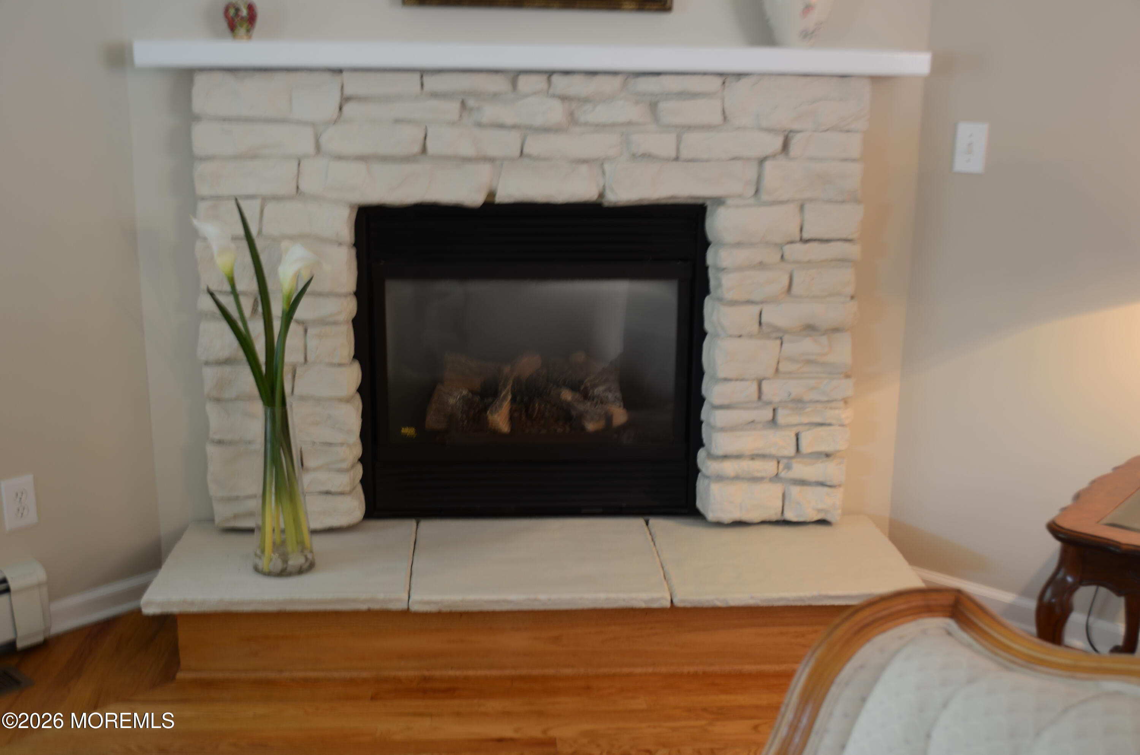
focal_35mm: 39
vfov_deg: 34.1
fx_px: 1232
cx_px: 570
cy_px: 378
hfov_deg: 49.6
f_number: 3.8
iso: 100
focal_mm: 26
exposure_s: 1/2.5
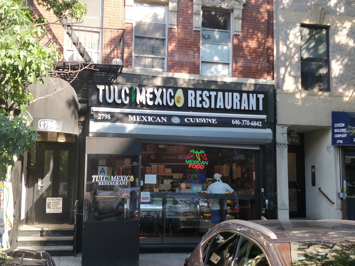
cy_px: 133
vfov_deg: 56.8
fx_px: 246
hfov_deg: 71.6
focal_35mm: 24
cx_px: 178
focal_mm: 4.1
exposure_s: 1/407
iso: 320
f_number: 1.7
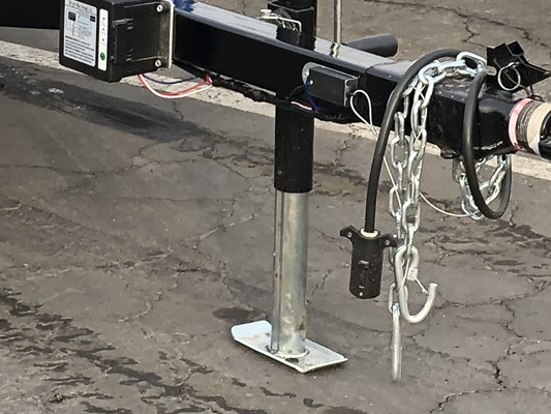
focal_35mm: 195
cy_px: -174
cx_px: -246
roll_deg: +0.6
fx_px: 3105
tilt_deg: -9.3
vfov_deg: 7.5
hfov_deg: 9.9
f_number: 2.4
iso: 16
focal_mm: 6
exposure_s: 1/132
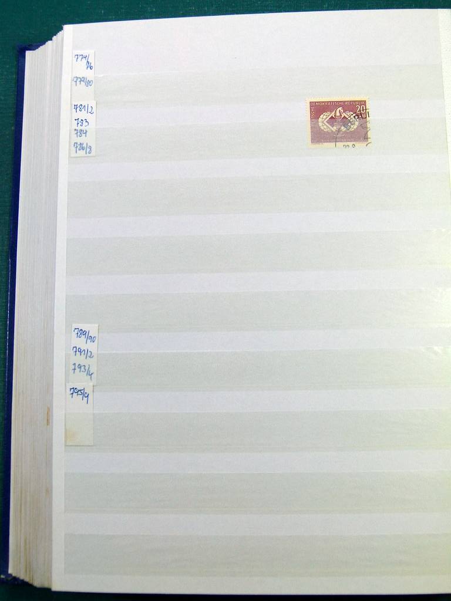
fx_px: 608
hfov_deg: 40.7
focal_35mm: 35
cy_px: 300
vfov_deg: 52.6
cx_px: 226
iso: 100
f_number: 4
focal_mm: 6.3
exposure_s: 1/160
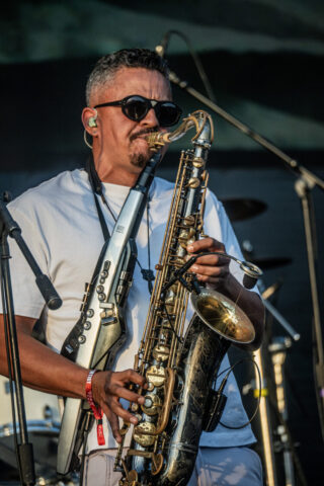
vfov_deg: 5.2
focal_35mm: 400
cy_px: 243
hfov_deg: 3.4
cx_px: 162
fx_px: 5400
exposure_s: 1/320
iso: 400
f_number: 8
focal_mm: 400
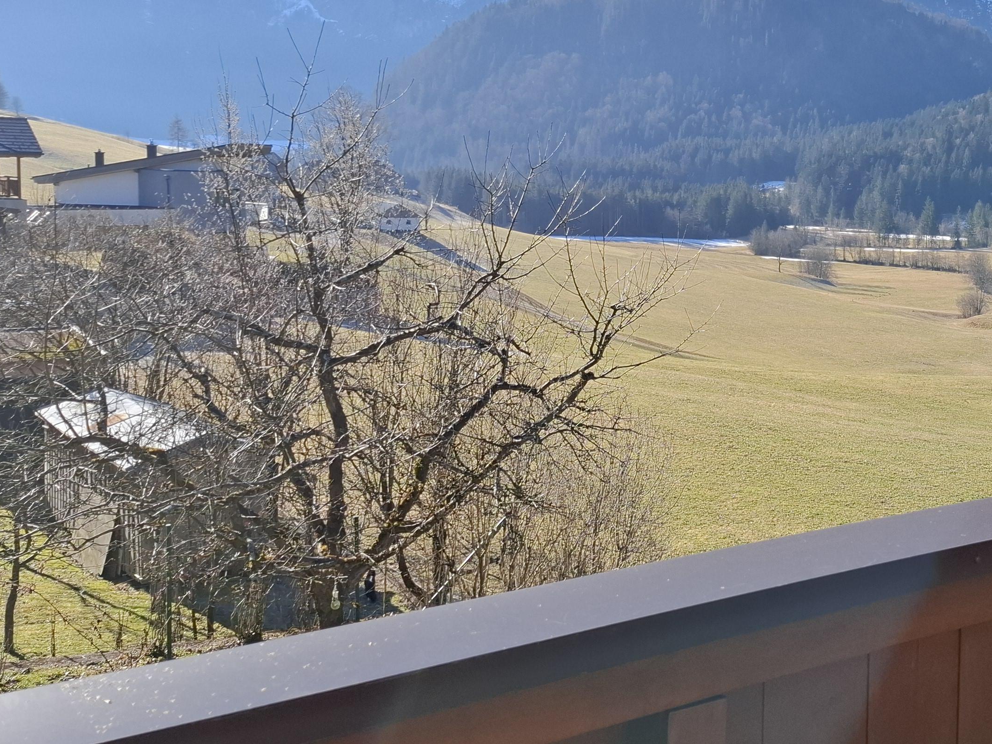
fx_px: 1261
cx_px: 790
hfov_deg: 41.2
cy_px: 310
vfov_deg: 32.8
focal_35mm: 44
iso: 50
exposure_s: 1/1468
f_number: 1.8
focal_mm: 5.54
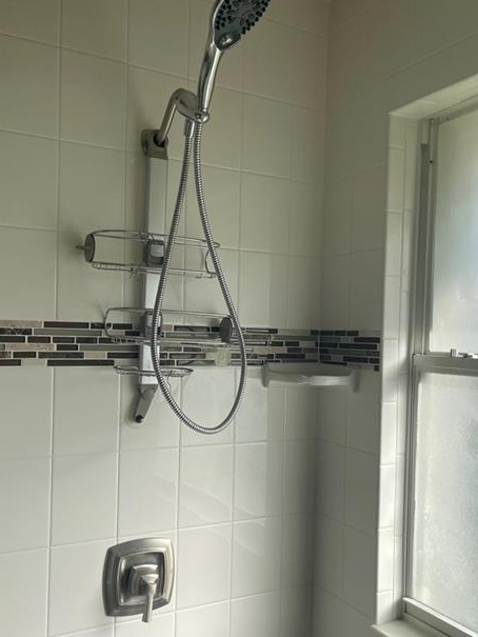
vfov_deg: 55.3
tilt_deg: -1.0
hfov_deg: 42.9
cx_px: 222
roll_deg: -1.5
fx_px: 607
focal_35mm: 33
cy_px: 343
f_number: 1.6
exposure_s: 1/1087
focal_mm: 5.1
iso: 32
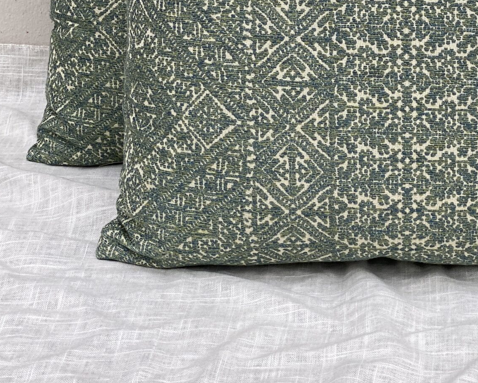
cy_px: 9
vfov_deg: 13.4
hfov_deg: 16.8
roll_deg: +0.3
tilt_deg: -20.7
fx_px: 1613
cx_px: 357
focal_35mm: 114
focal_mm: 6
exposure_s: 1/197
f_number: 2
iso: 20
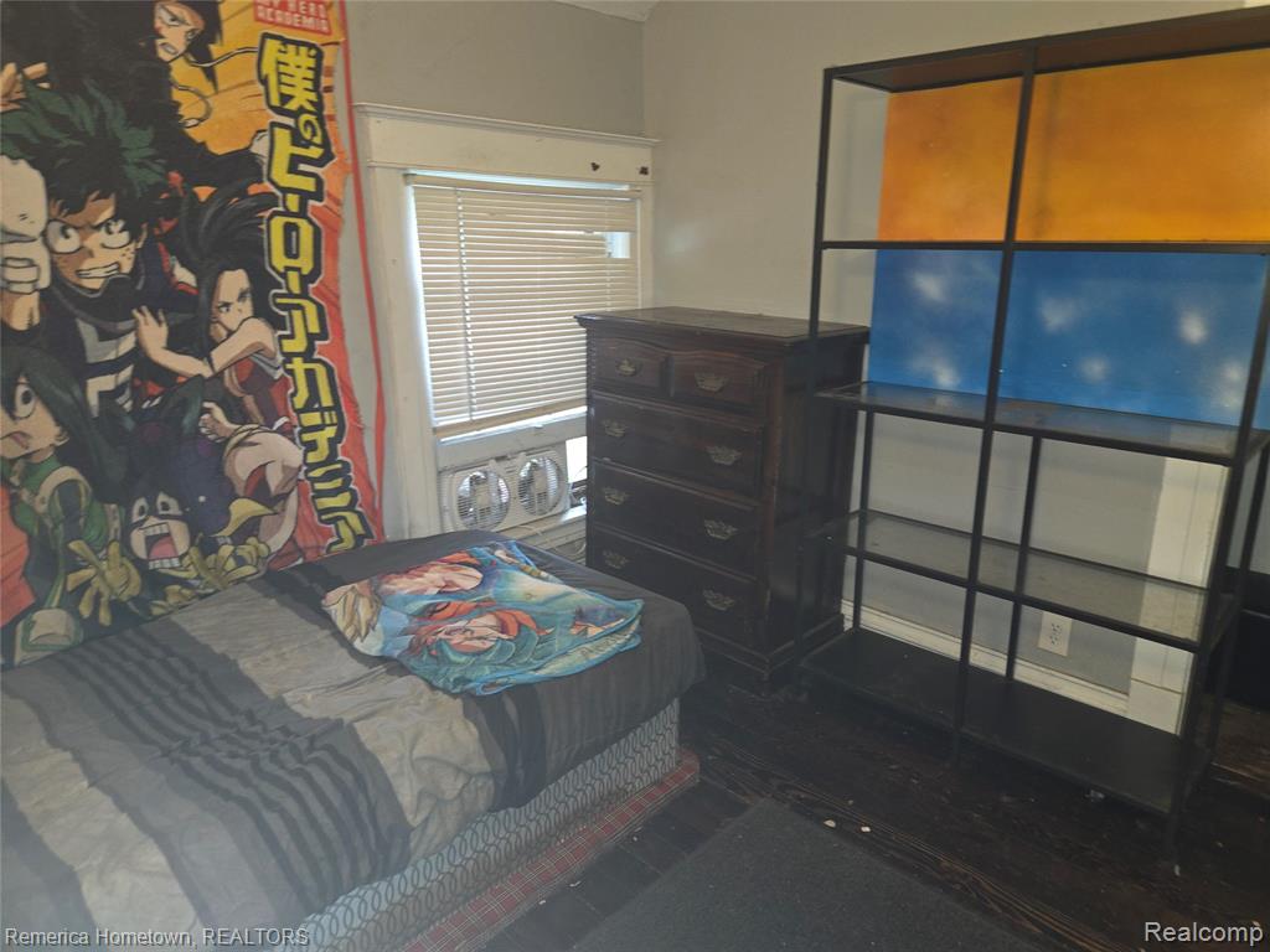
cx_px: 635
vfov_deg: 58.9
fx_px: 844
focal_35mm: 23
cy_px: 476
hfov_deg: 73.9
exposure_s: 1/17.2
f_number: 1.8
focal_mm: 5.4
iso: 125
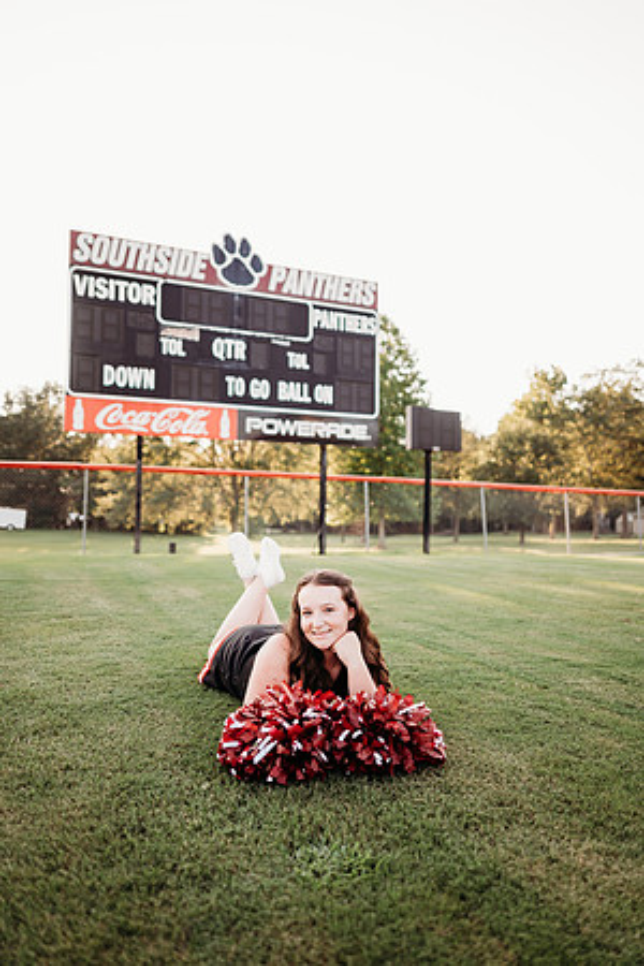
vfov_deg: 73.7
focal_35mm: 24
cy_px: 483
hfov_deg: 53.1
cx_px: 322
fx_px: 644
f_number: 2
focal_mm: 24
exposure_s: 1/500
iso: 125
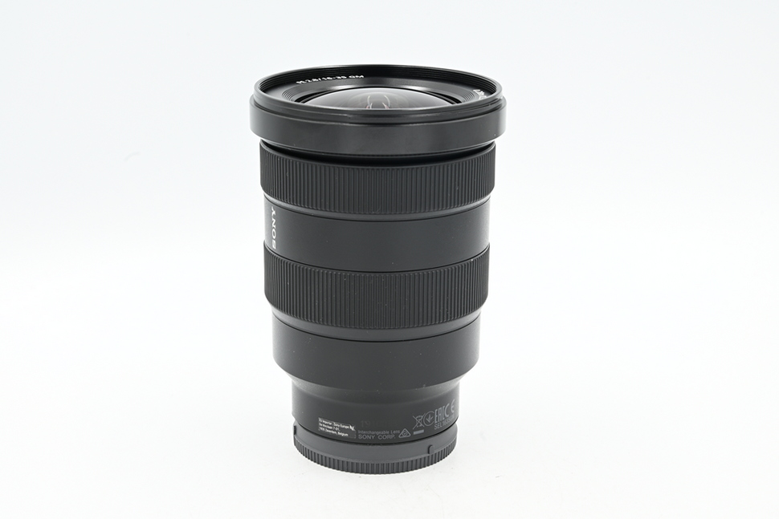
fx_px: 1407
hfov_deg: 31.0
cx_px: 390
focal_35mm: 65
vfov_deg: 20.9
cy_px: 260
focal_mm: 65
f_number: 14
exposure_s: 1/10
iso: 100
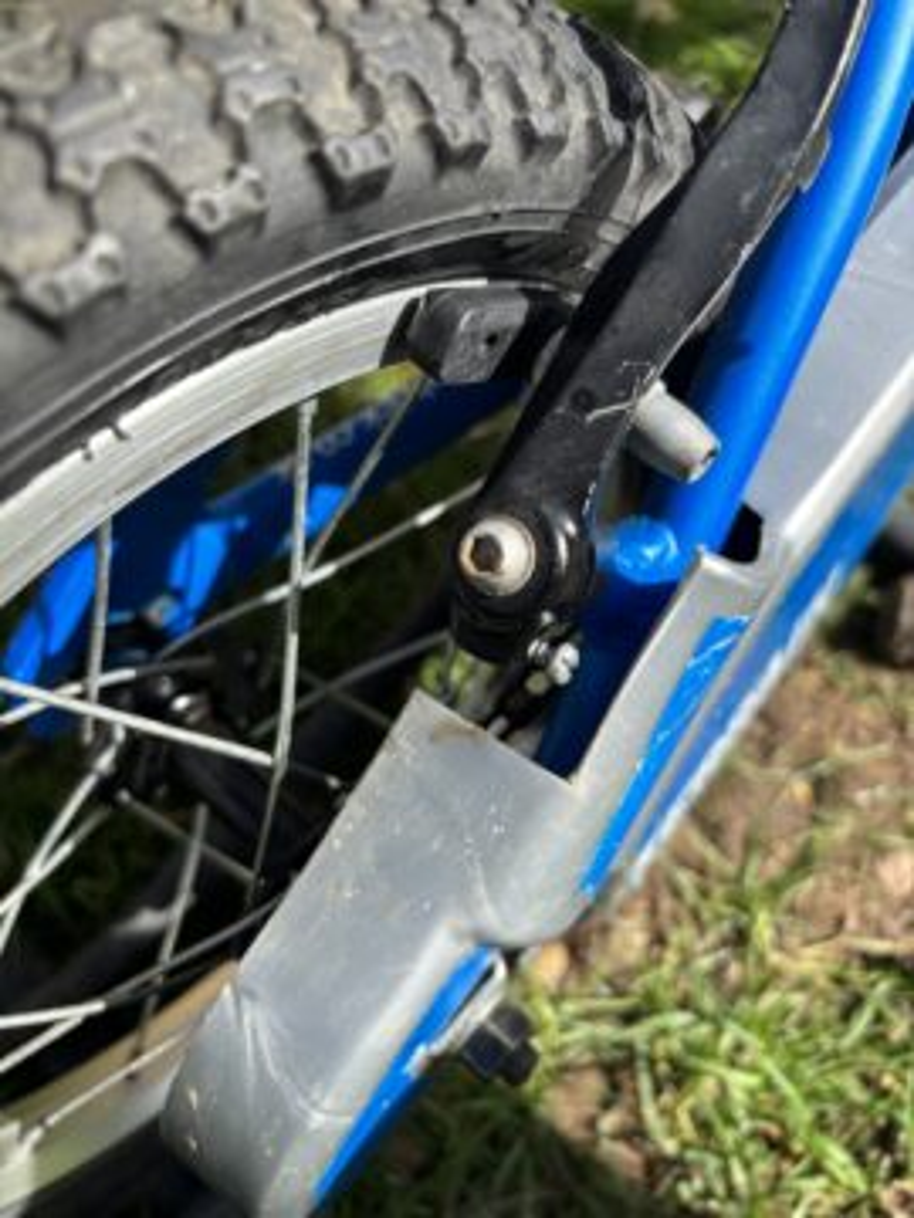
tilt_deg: -58.2
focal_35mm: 26
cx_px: 457
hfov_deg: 53.1
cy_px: 609
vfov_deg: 67.3
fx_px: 915
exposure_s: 1/1344
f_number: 1.6
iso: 50
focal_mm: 5.96
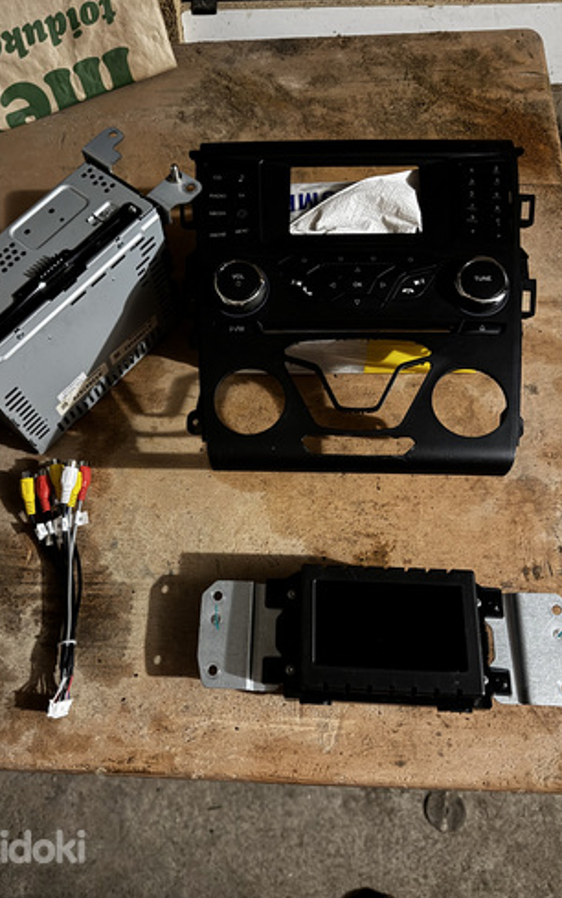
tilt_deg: -67.5
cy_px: 452
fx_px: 637
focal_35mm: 26
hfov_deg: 47.5
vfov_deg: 70.4
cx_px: 247
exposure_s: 1/13
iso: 800
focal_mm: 6.76
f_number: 1.78
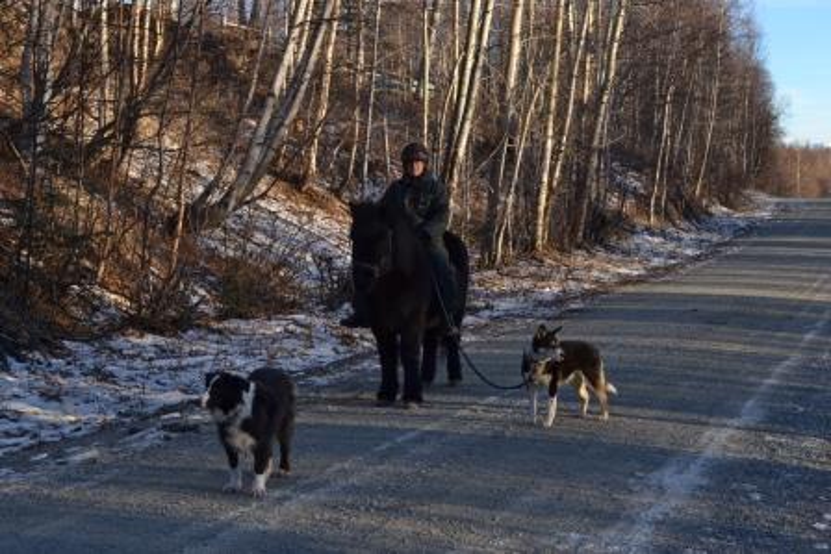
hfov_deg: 37.8
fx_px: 1212
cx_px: 416
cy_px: 277
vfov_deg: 25.8
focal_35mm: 52
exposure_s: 1/80
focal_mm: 35
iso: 200
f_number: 11
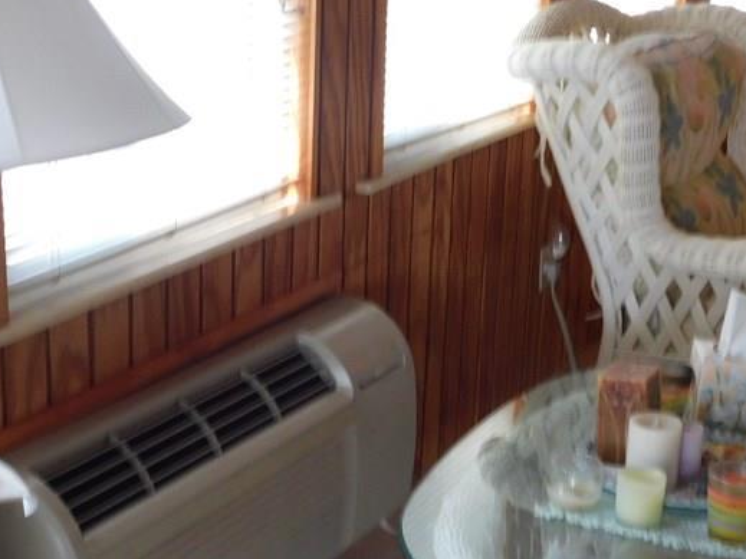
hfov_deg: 27.2
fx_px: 1530
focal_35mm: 71
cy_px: 402
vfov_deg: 20.6
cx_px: 230
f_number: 3.5
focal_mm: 6.3
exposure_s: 1/30
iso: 200
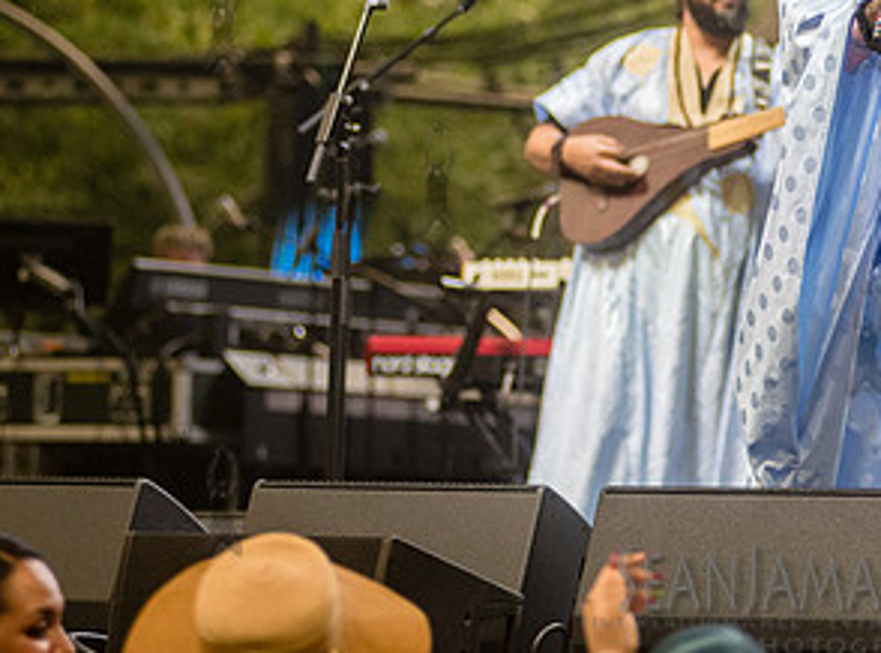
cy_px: -22
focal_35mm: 280
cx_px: 714
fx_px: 7097
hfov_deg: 7.1
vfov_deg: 5.3
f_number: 2.8
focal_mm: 125
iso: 2000
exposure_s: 1/640
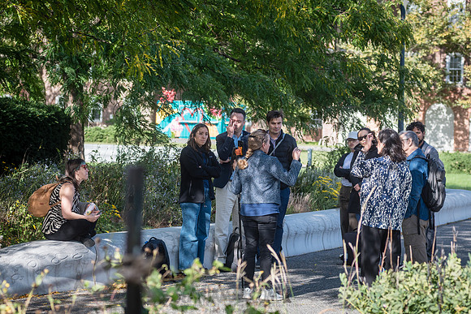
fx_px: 1333
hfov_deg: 20.0
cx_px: 256
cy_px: 168
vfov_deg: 13.4
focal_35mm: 102
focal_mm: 80
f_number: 4
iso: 250
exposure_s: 1/640
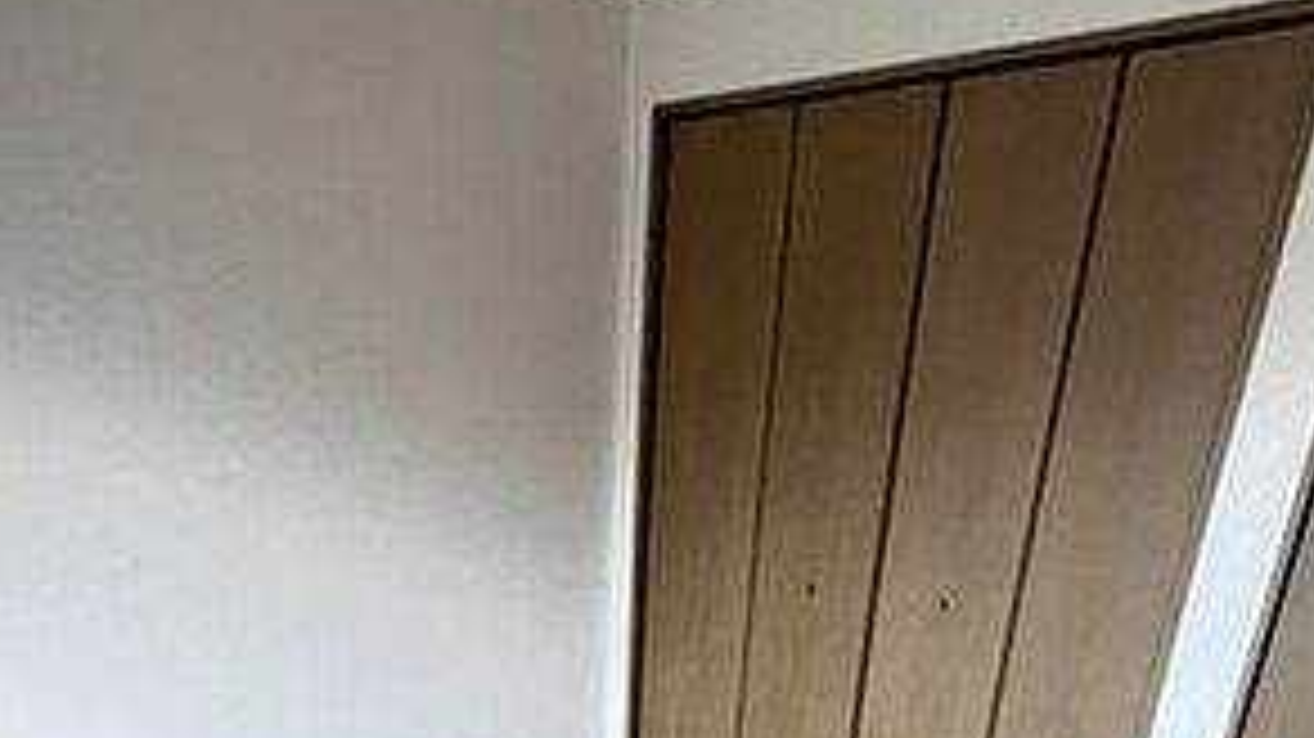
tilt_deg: -29.6
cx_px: 500
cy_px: 1017
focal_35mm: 31
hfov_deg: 61.9
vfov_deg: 28.8
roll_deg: +0.7
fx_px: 1080
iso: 320
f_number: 1.8
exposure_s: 1/60
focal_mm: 1.57
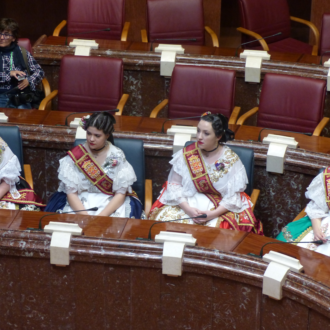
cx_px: 164
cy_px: 164
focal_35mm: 108
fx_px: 1165
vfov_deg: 16.1
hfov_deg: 16.1
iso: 400
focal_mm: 16.4
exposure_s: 1/40
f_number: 2.8
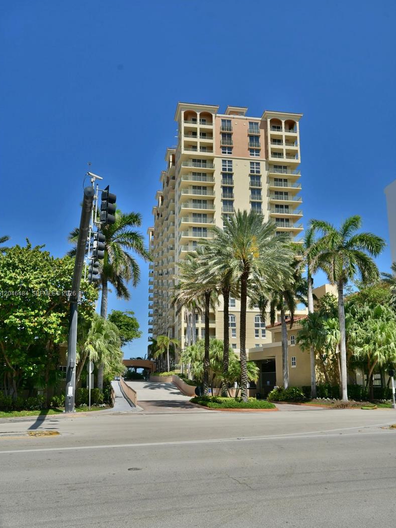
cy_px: 294
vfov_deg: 55.2
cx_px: 197
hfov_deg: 43.0
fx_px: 503
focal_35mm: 33
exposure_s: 1/1000
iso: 320
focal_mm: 20
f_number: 10
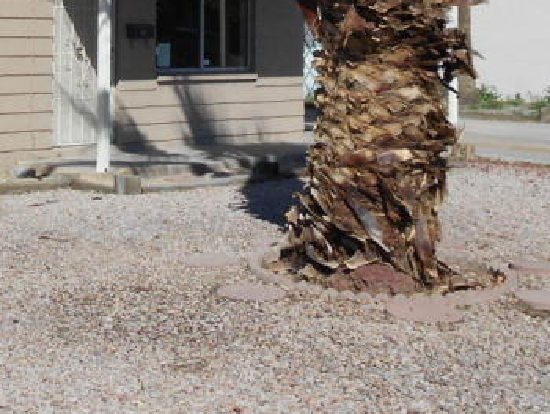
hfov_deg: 24.6
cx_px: 13
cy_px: -11
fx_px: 1208
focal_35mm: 76
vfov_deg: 18.8
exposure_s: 1/1600
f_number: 3.2
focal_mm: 4.6
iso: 80
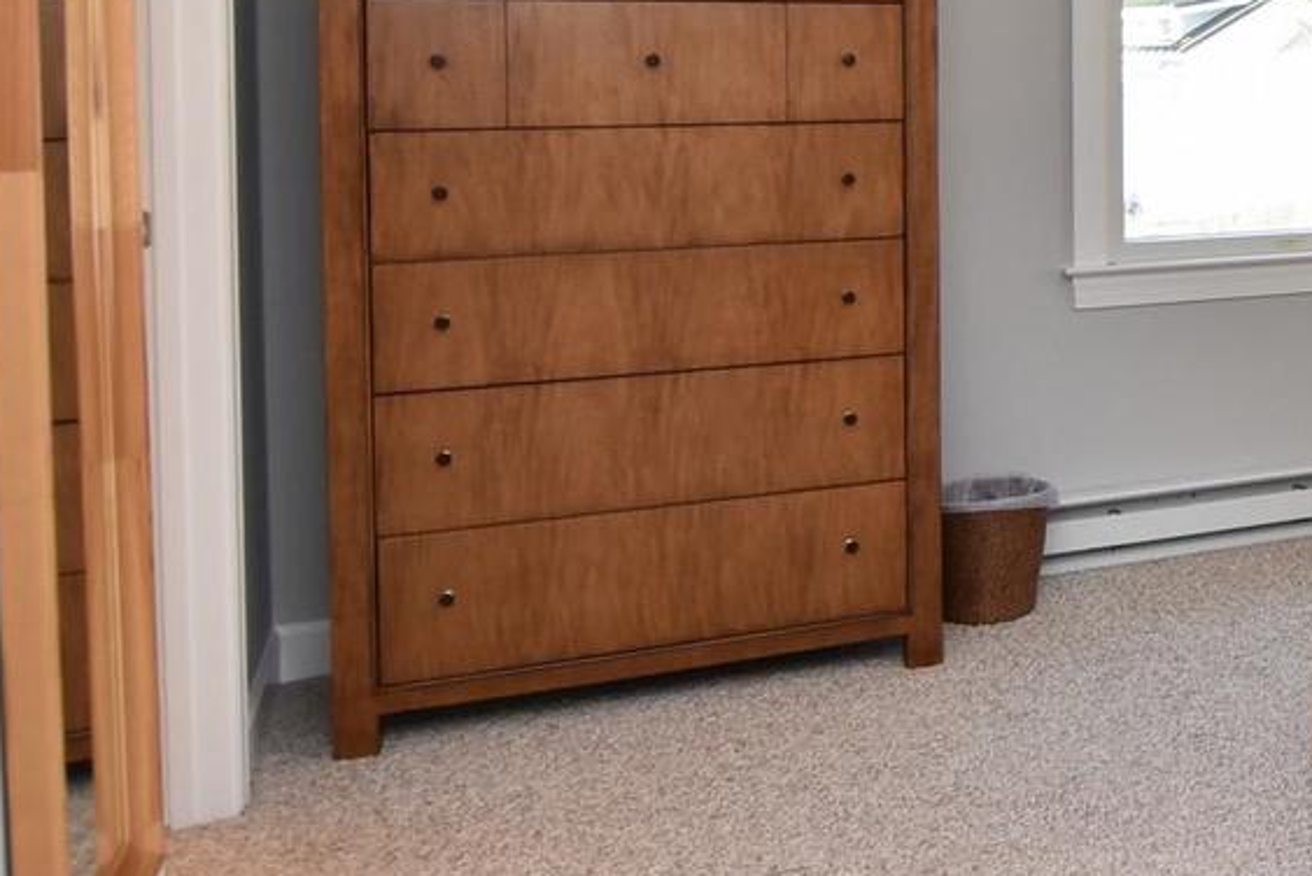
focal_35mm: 46
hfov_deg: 34.7
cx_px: 1550
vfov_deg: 28.1
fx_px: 1677
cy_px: 84
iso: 800
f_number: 7.1
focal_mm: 12
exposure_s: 1/60
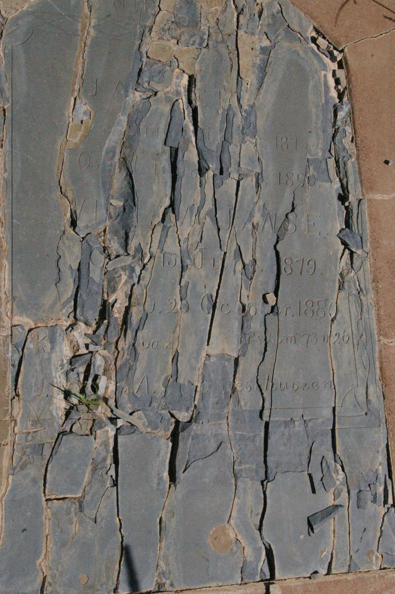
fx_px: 816
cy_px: 297
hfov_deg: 27.2
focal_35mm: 50
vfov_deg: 40.0
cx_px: 198
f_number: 22
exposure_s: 1/1500
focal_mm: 33
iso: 3200
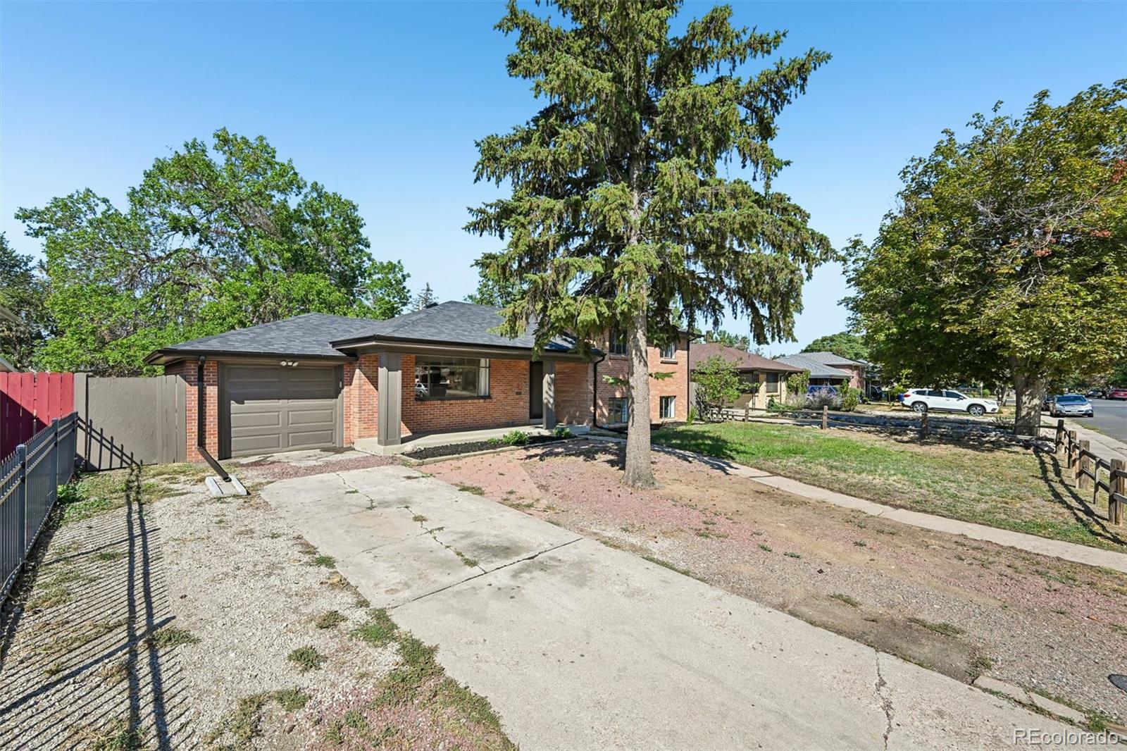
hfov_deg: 104.3
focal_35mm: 14
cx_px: 564
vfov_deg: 81.2
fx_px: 438
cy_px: 376
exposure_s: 1/125
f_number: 8
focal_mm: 14
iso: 64
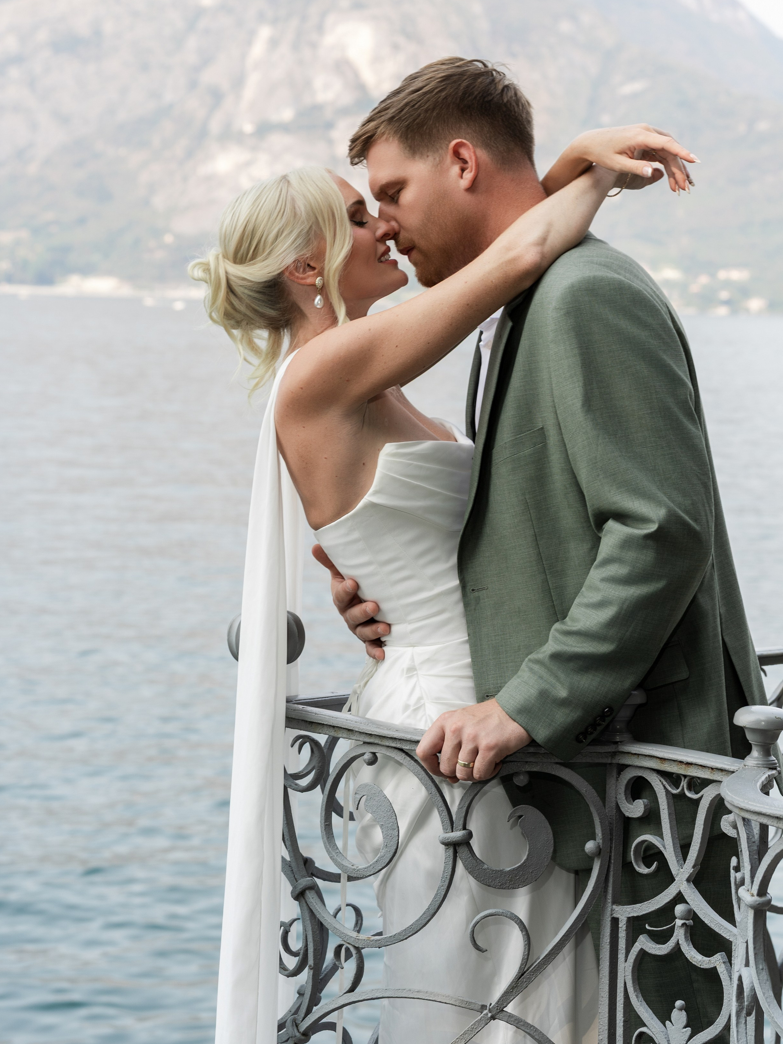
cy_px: 409
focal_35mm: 86
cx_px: 436
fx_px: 2594
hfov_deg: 17.2
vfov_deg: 22.7
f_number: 6.3
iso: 100
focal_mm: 71
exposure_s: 1/200
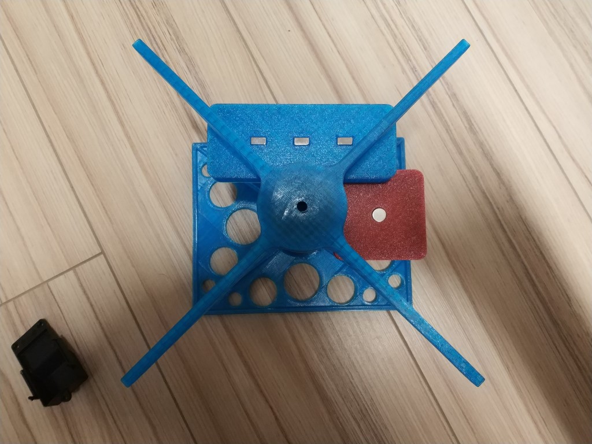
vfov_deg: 44.2
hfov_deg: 56.8
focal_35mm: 32
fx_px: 547
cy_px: 222
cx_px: 296
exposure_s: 1/17
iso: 534
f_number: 2
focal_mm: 4.5
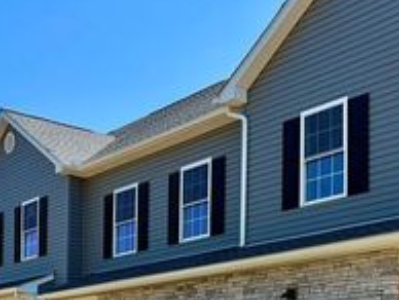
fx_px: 773
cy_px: 338
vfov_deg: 20.8
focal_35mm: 67
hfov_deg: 28.8
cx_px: 144
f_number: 1.6
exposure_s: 1/2012
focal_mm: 5.96
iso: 50
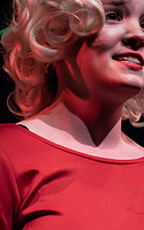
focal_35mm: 219
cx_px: 122
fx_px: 1375
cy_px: 130
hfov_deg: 6.0
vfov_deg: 9.6
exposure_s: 1/200
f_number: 2.8
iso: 320
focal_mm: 62
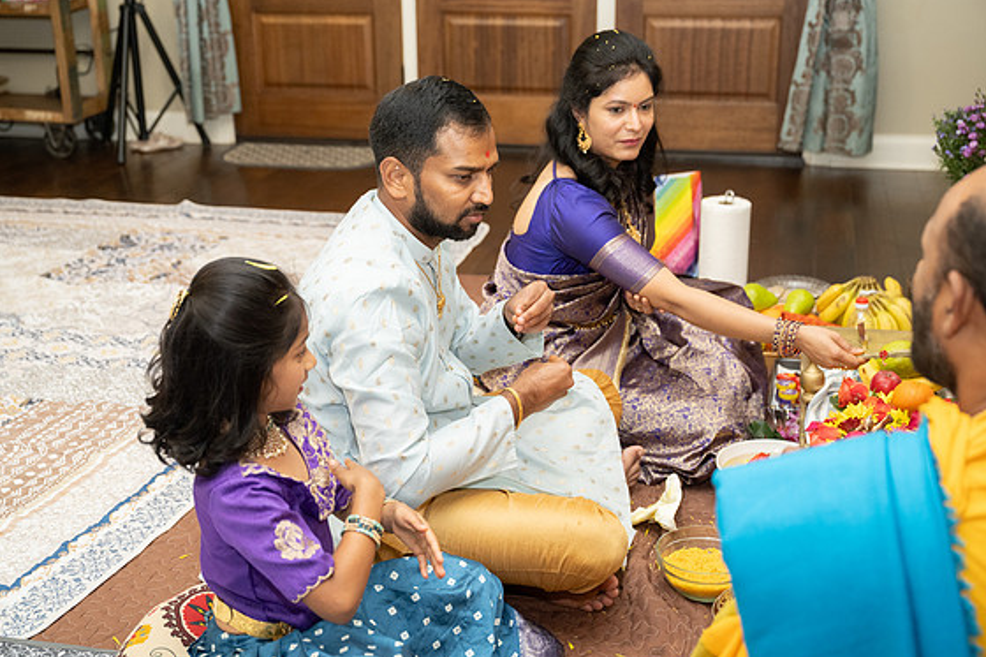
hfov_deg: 41.9
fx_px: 1287
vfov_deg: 28.6
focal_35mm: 47
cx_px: 497
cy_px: 332
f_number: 3.2
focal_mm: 44
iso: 1000
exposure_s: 1/160
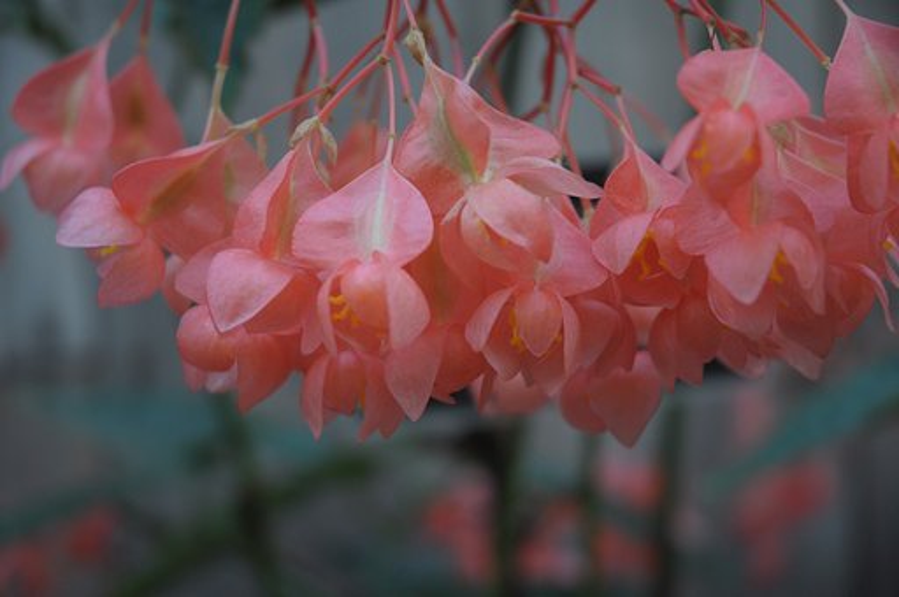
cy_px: 298
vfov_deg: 13.0
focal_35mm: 105
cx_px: 450
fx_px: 2619
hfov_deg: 19.5
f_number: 4.5
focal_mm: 70
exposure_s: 1/100
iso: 640
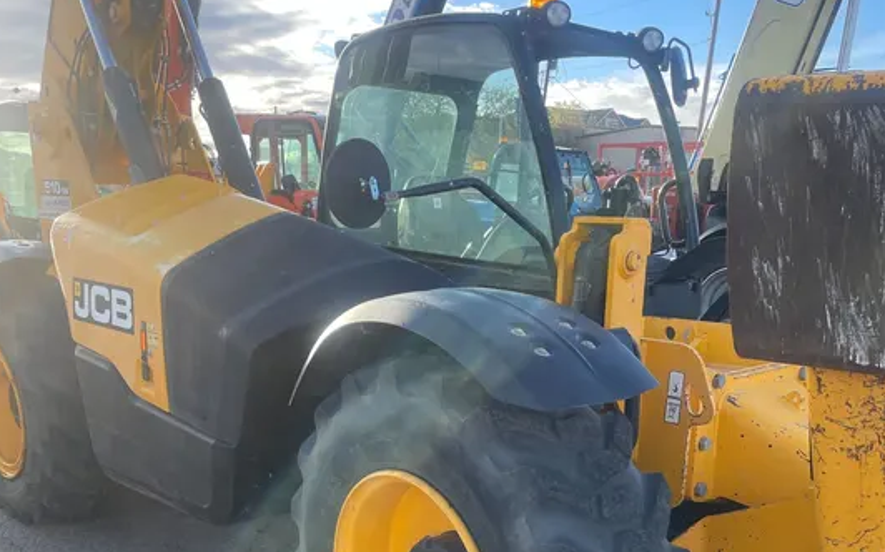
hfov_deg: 51.6
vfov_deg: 31.8
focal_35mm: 38
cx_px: 433
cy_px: 506
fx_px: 916
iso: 32
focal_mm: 4.2
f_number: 1.6
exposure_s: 1/454
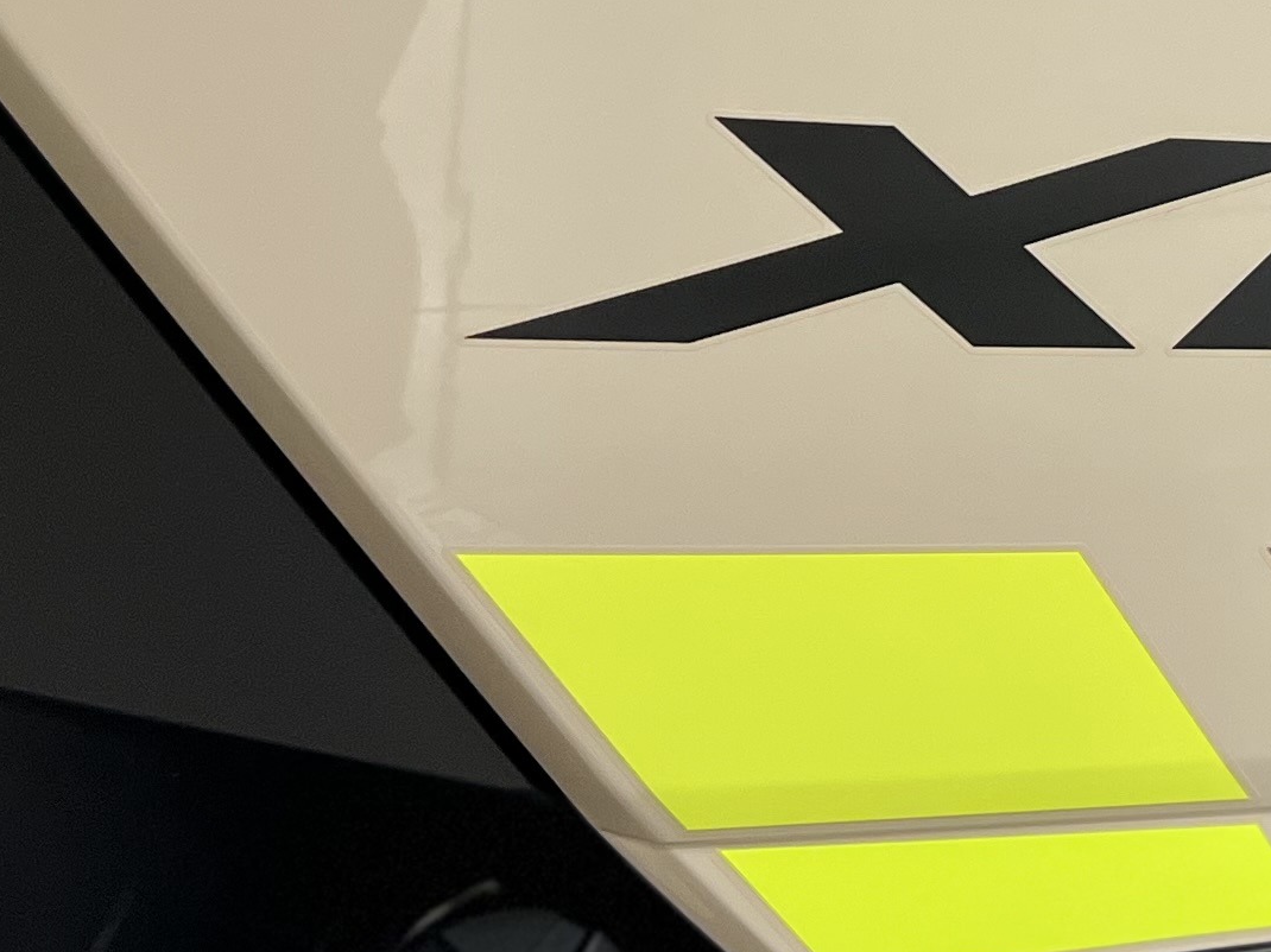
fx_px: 3597
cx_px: 1529
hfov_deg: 18.9
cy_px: 21
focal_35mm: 98
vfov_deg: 14.9
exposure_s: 1/60
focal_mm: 5.7
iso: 160
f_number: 1.5
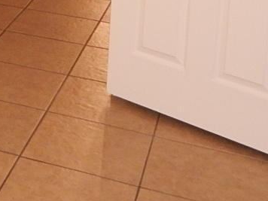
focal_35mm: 99
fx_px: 766
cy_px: -153
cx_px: -166
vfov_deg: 13.5
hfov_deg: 17.3
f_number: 3
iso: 200
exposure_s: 1/30
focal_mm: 4
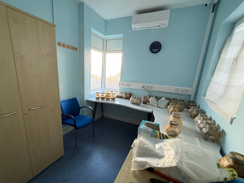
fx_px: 113
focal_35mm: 16
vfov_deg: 77.9
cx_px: 113
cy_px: 100
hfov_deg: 94.3
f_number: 2.2
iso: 160
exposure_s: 1/100
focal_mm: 2.22
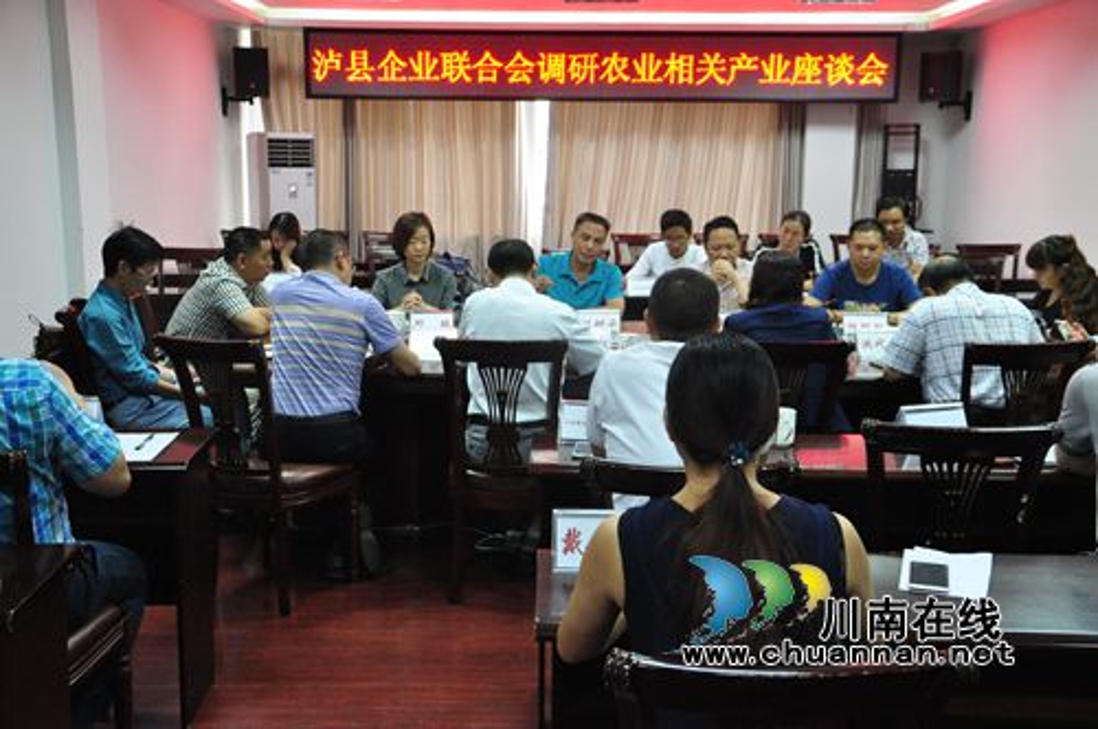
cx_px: 549
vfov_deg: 31.8
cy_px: 364
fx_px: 1279
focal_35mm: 42
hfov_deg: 46.5
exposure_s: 1/30
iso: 2000
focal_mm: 28
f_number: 4
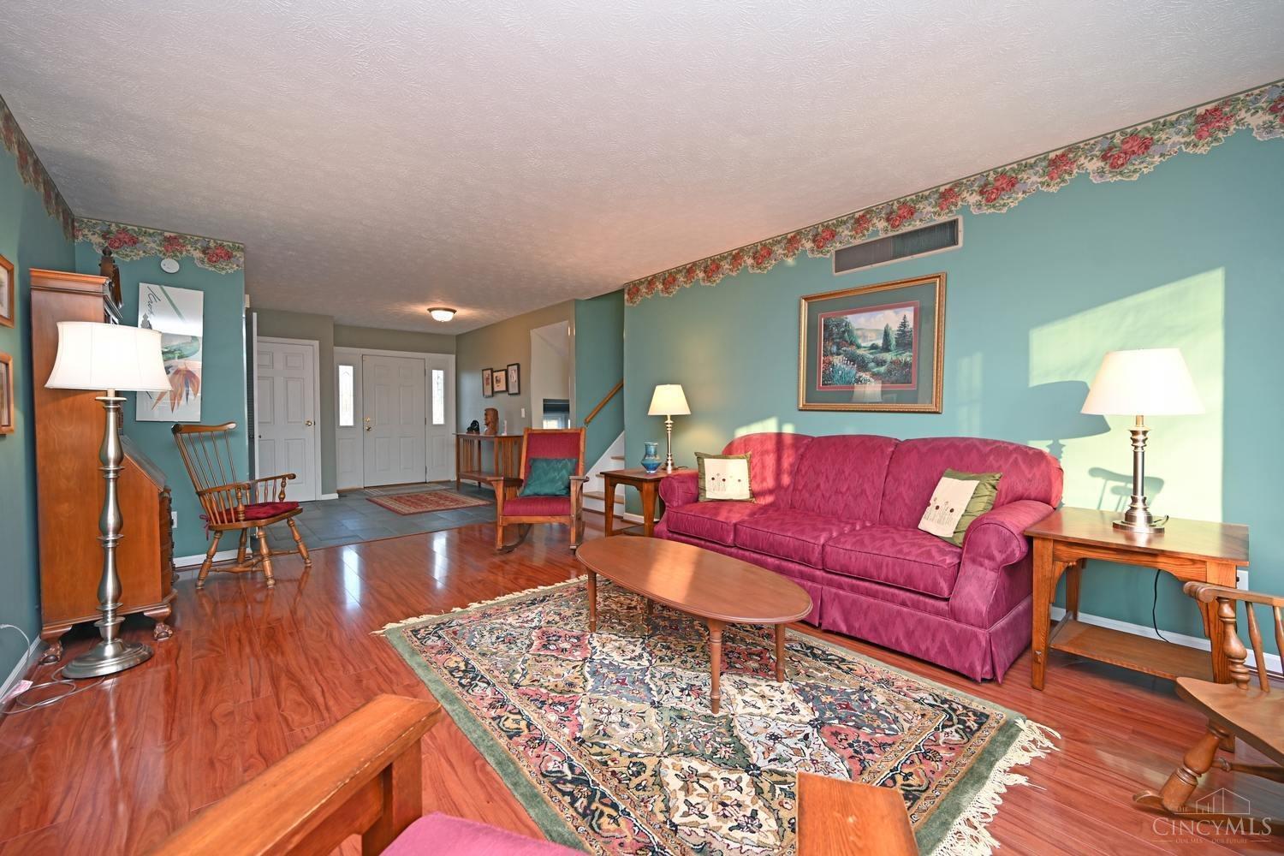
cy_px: 428
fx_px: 499
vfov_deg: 81.2
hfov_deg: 104.3
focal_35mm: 14
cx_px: 642
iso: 280
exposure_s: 1/60
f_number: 4
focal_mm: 14
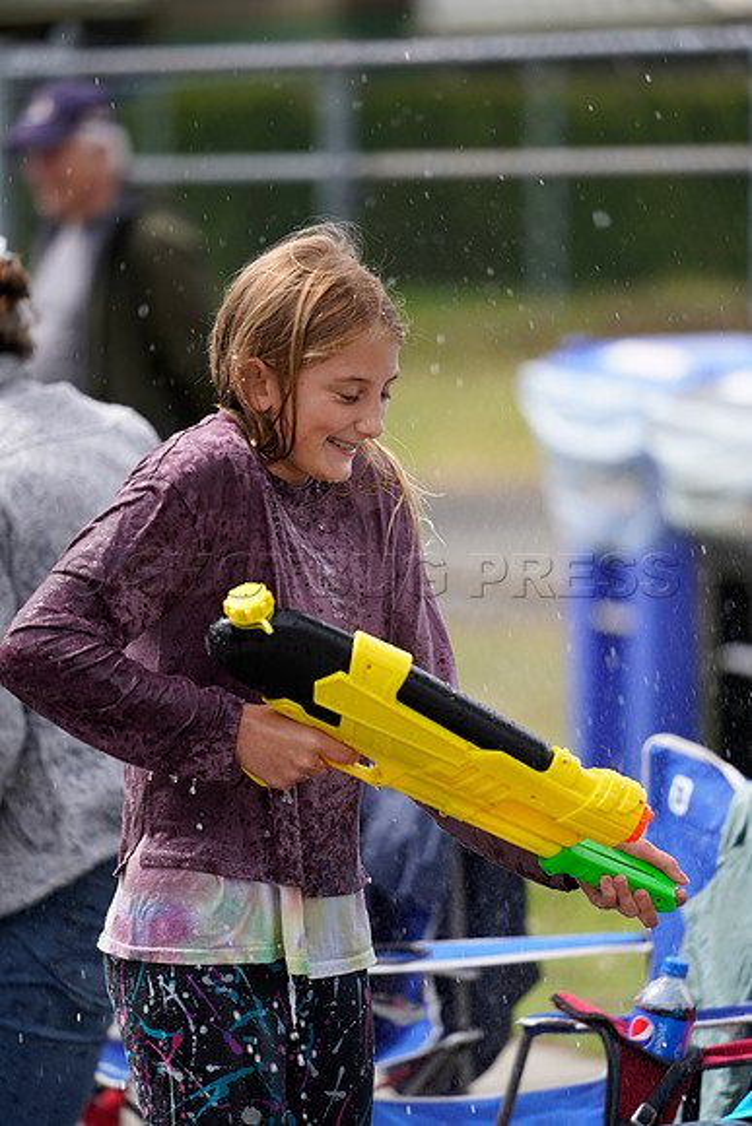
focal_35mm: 200
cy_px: 563
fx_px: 6262
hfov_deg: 6.9
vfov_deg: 10.3
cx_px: 376
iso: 160
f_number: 2.8
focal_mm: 200
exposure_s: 1/400
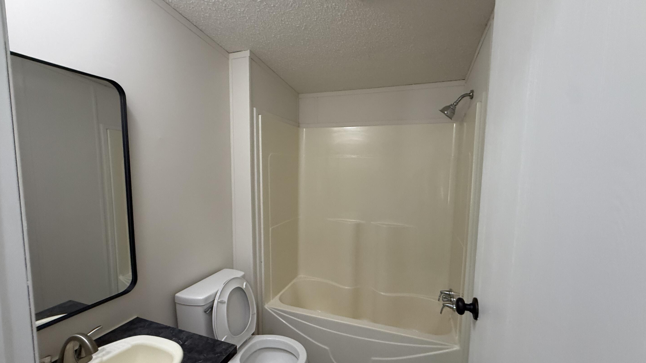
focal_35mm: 16
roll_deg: +0.1
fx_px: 274
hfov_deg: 99.4
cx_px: 319
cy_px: 195
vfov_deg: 67.0
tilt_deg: -3.4
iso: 250
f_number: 2.2
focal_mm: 2.22
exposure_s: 1/60
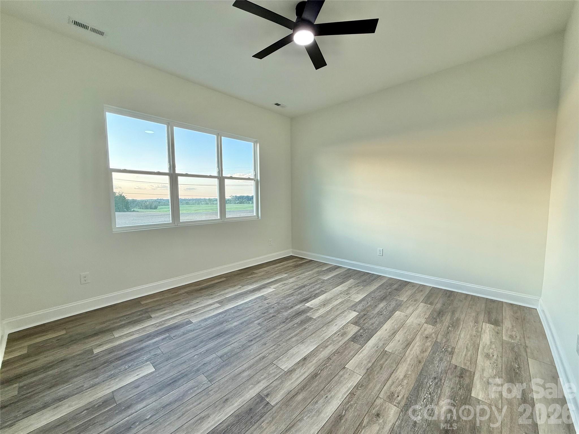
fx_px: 234
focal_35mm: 14
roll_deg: +0.1
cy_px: 217
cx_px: 290
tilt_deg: -4.1
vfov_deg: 85.7
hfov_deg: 102.1
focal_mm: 2.22
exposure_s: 1/99
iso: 64
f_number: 2.2
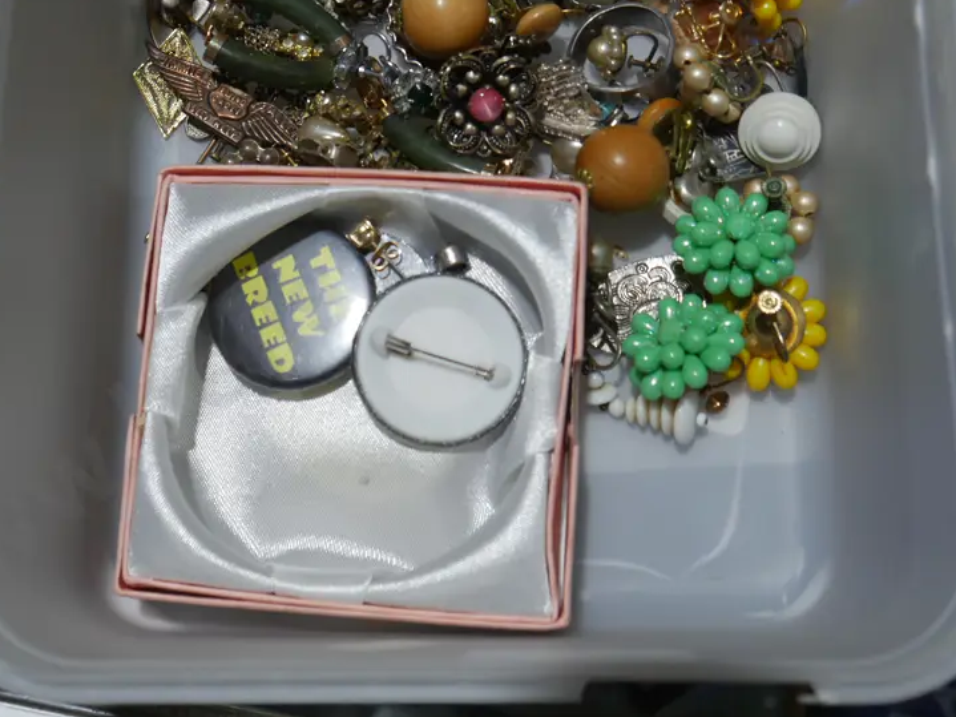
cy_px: 215
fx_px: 1574
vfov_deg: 25.5
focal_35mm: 57
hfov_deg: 33.8
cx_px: 431
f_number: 5
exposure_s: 1/100
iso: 200
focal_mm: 20
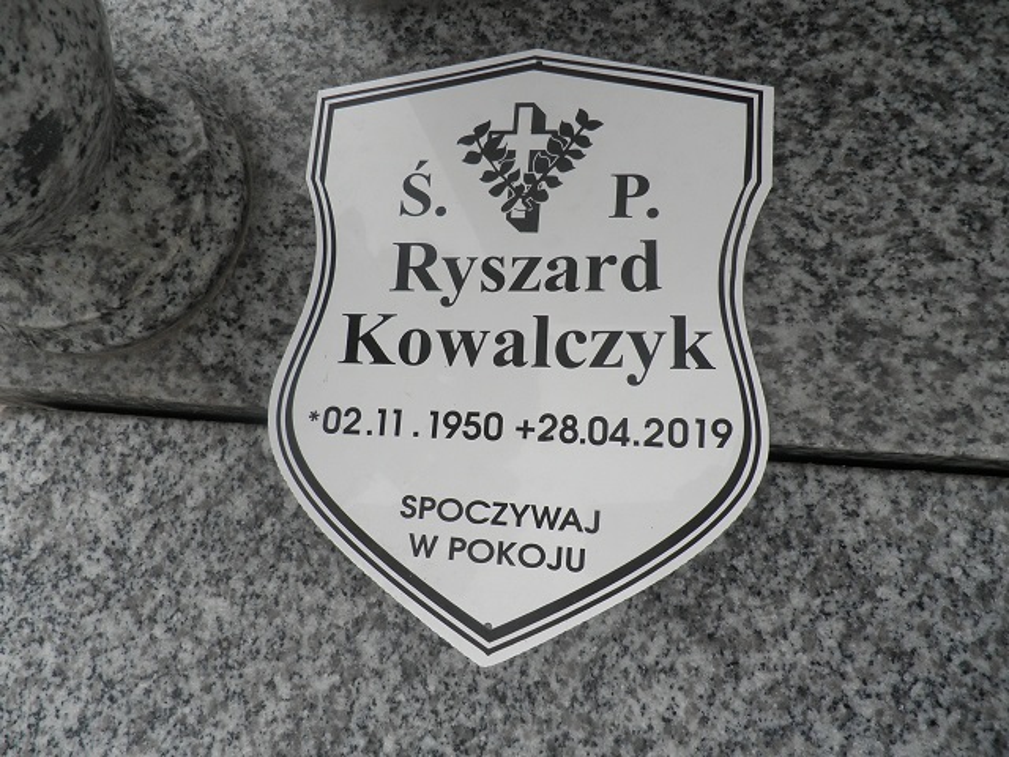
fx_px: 700
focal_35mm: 24
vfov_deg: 56.8
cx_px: 504
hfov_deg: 71.6
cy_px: 378
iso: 64
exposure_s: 1/320
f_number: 3.3
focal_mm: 4.3
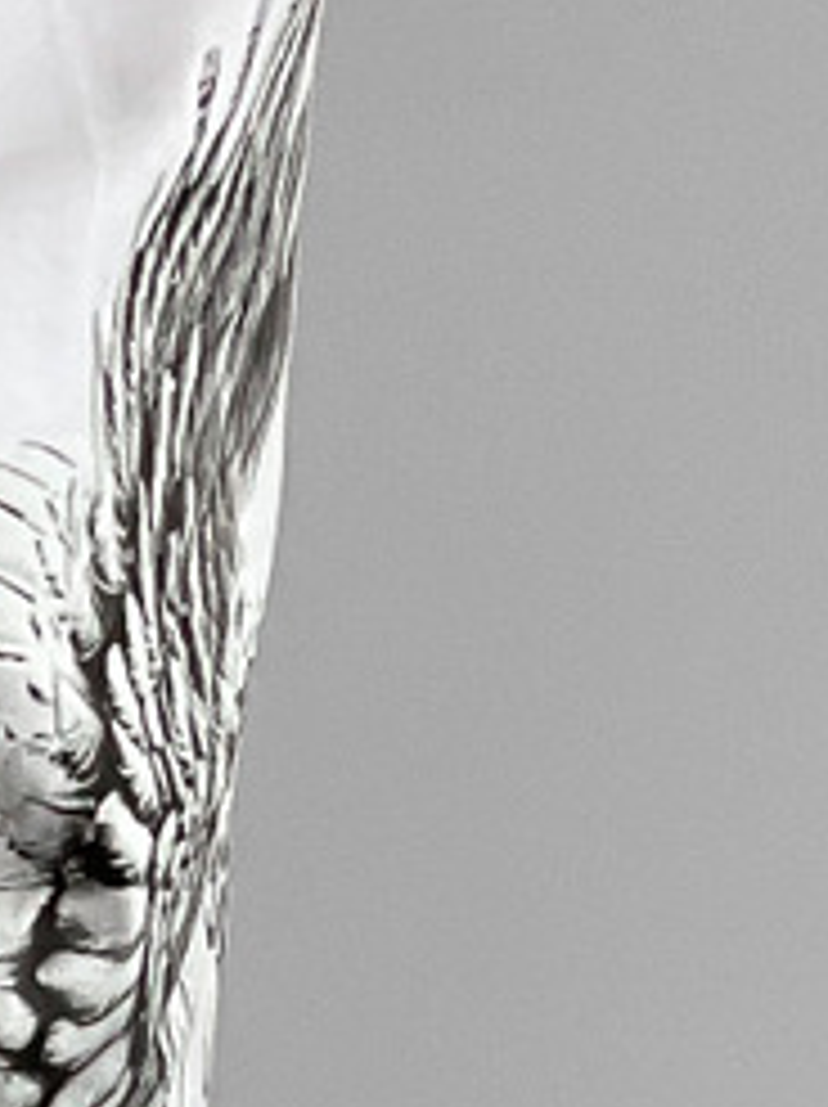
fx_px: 6038
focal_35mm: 189
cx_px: 112
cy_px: 2722
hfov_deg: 7.8
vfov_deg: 9.3
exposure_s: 1/120
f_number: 1.8
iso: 50
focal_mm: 3
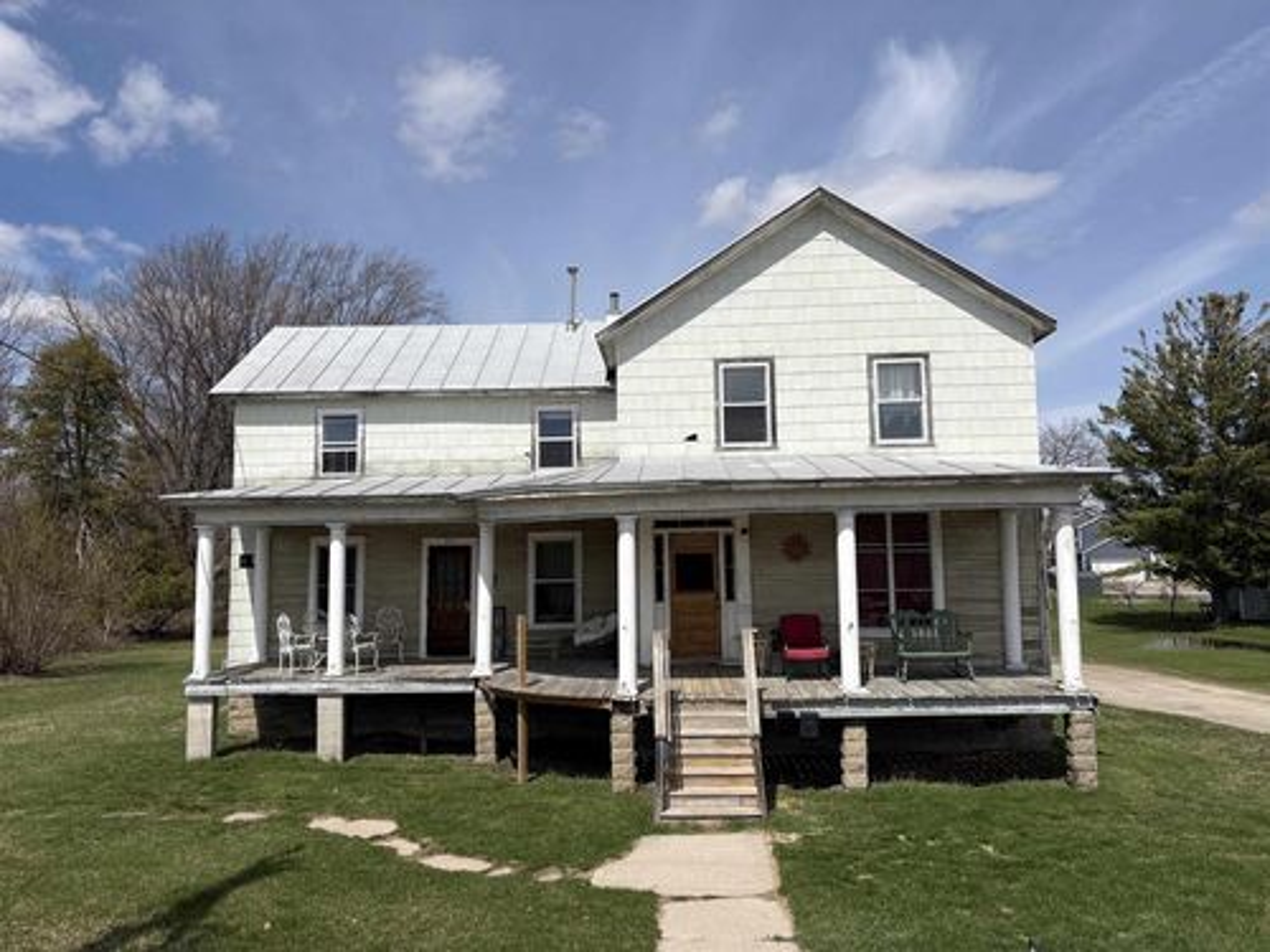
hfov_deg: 67.3
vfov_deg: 53.1
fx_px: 954
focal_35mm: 26
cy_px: 476
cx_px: 635
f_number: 1.6
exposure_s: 1/6329
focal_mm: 5.96
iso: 50
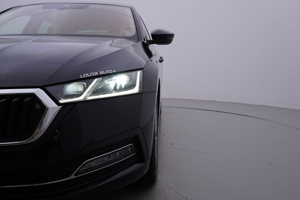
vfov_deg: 36.9
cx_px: 150
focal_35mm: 36
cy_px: 100
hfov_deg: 53.1
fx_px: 300
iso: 125
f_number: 5
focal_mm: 24
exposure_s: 1/125
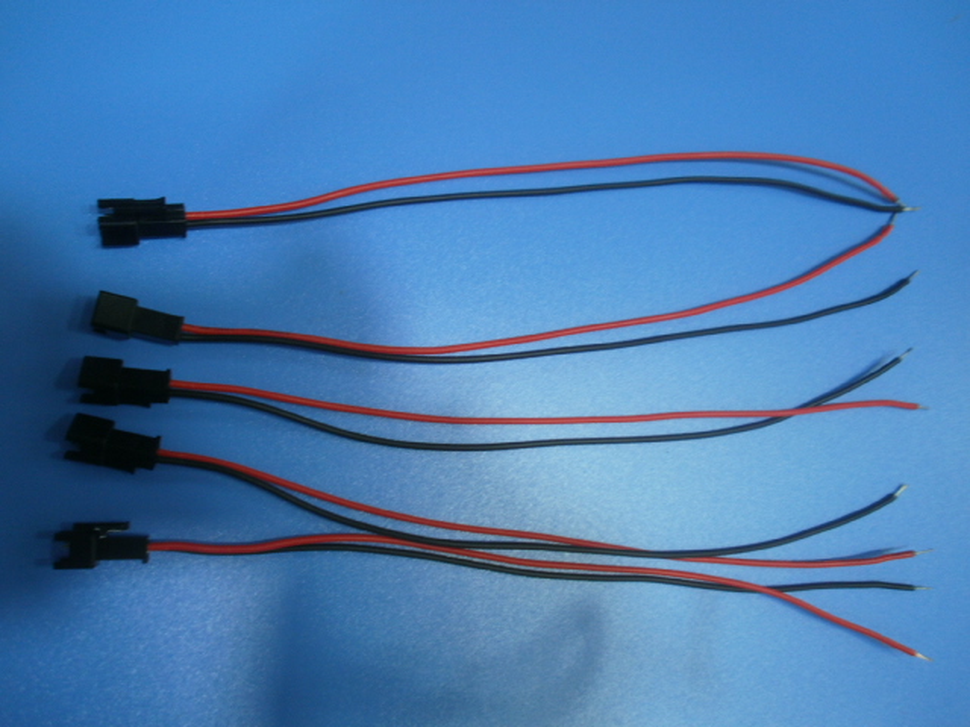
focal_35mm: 31
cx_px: 485
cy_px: 364
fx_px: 869
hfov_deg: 58.4
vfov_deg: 45.4
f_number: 2.9
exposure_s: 1/20
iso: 125
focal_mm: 5.45
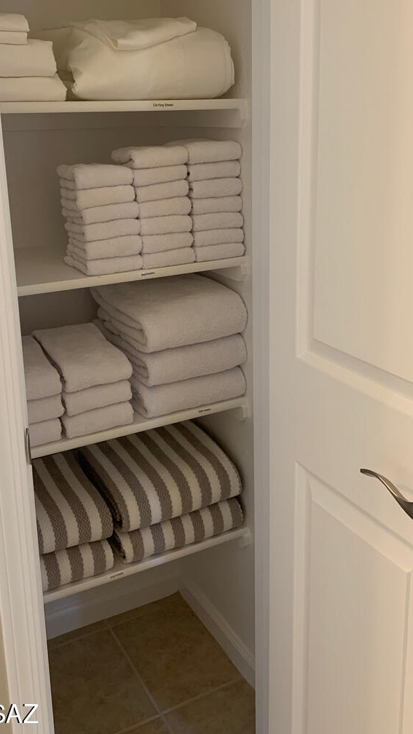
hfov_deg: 32.9
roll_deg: +1.3
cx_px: 200
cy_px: 289
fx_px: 700
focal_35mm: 36
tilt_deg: -14.5
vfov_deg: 54.8
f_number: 1.8
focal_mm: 4.25
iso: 100
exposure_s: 1/60
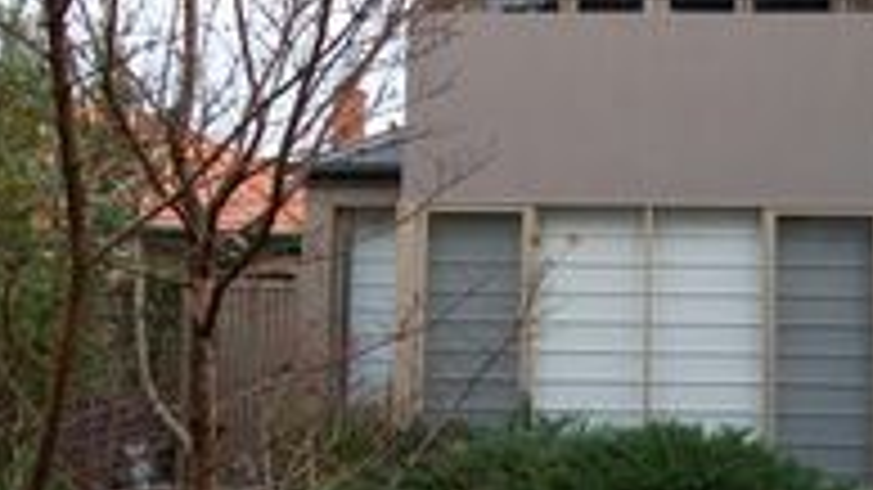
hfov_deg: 50.5
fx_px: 879
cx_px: 662
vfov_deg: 30.9
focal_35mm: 38
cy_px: 164
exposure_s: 1/125
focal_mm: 10
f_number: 5.6
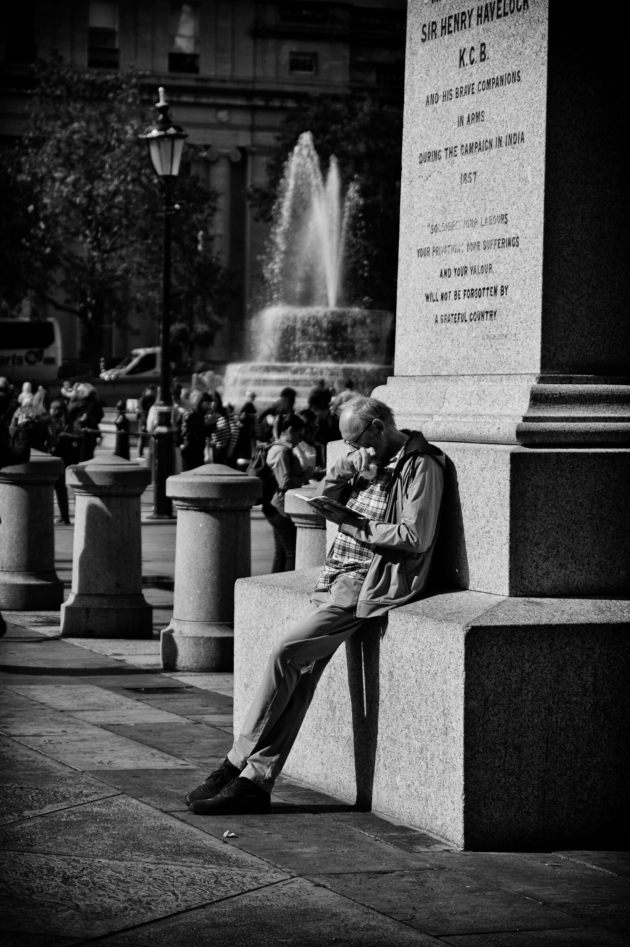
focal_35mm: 105
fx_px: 2761
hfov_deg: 13.0
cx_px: 315
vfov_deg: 19.5
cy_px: 474
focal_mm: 70
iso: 100
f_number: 4
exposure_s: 1/1500
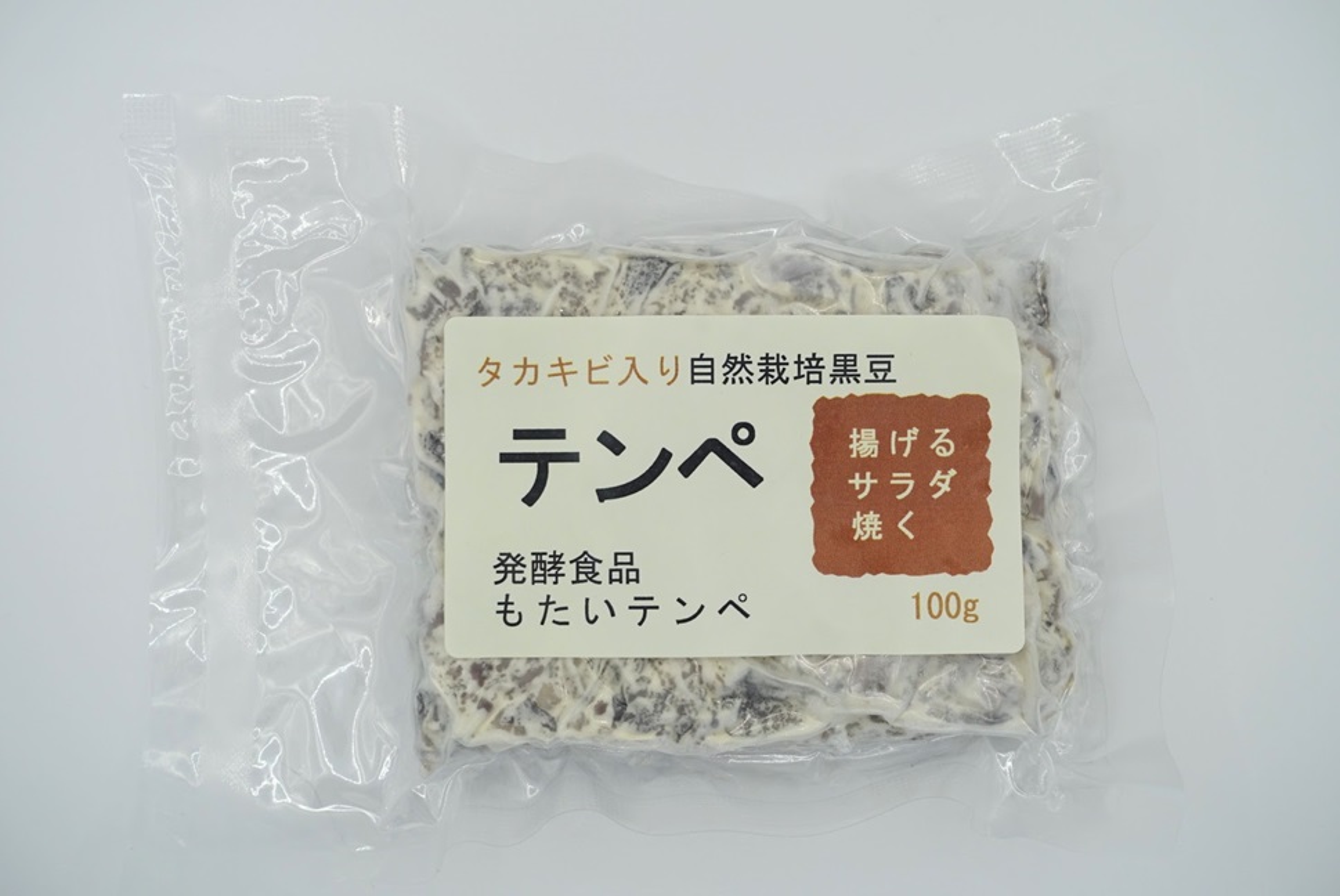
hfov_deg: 45.4
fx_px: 1602
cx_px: 670
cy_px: 448
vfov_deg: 31.3
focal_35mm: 43
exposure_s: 1/250
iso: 125
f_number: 4
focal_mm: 15.74
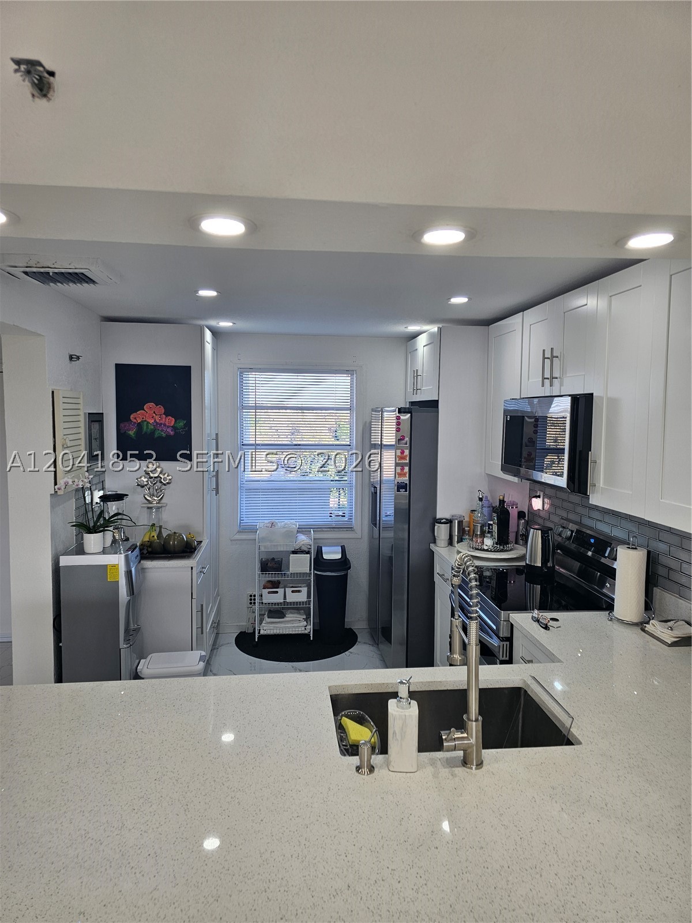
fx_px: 613
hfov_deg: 58.9
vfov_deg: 73.9
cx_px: 346
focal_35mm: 23
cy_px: 462
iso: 50
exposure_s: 1/120
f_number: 1.7
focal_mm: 6.3
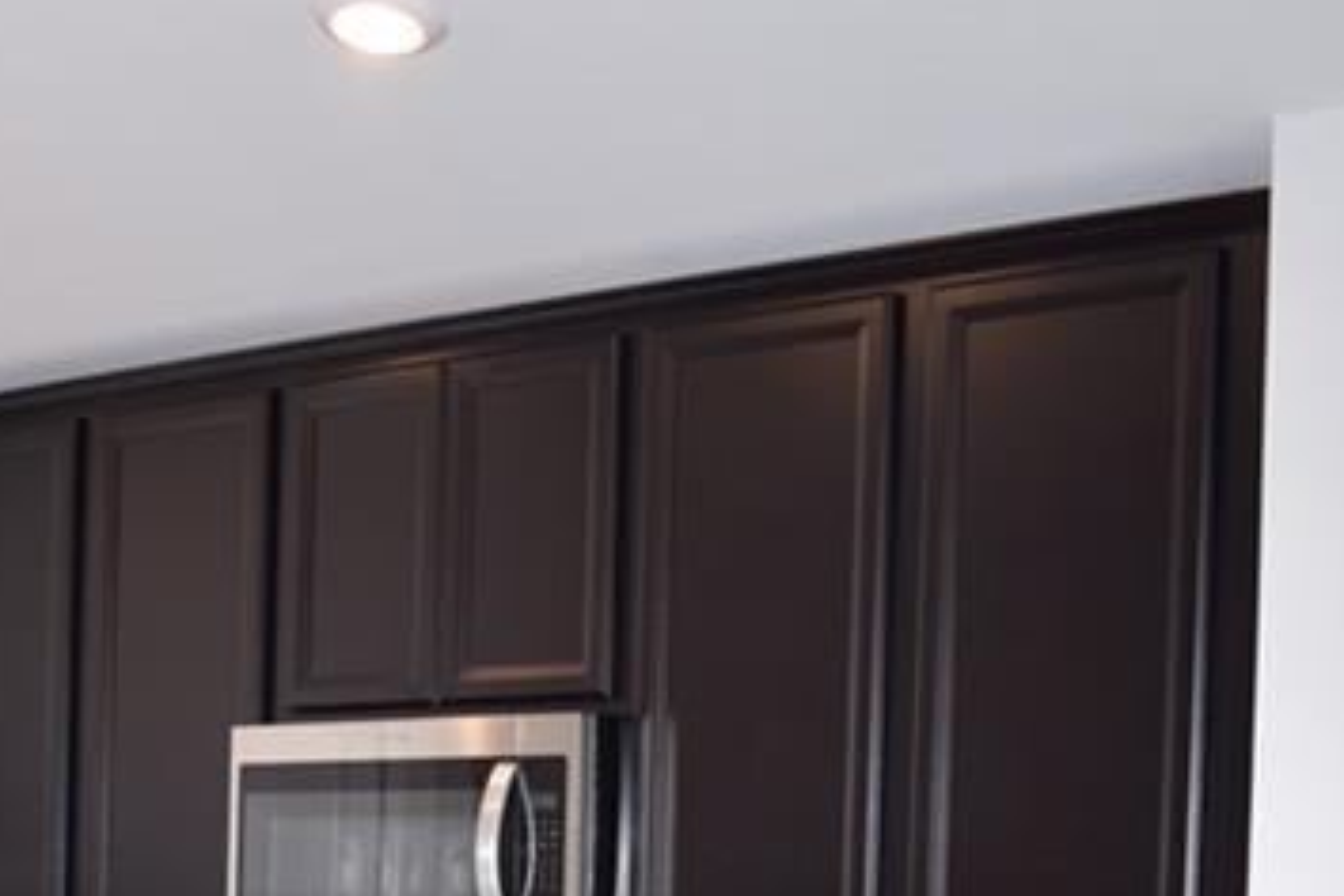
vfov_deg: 16.7
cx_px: -27
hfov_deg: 24.7
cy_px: 1105
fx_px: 2912
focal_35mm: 78
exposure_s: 1/80
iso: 400
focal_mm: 18
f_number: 4.5
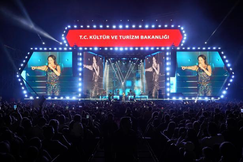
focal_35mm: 34
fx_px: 227
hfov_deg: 56.4
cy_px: 81
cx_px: 122
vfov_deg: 39.3
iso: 800
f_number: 4
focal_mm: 33.6
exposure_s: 1/200
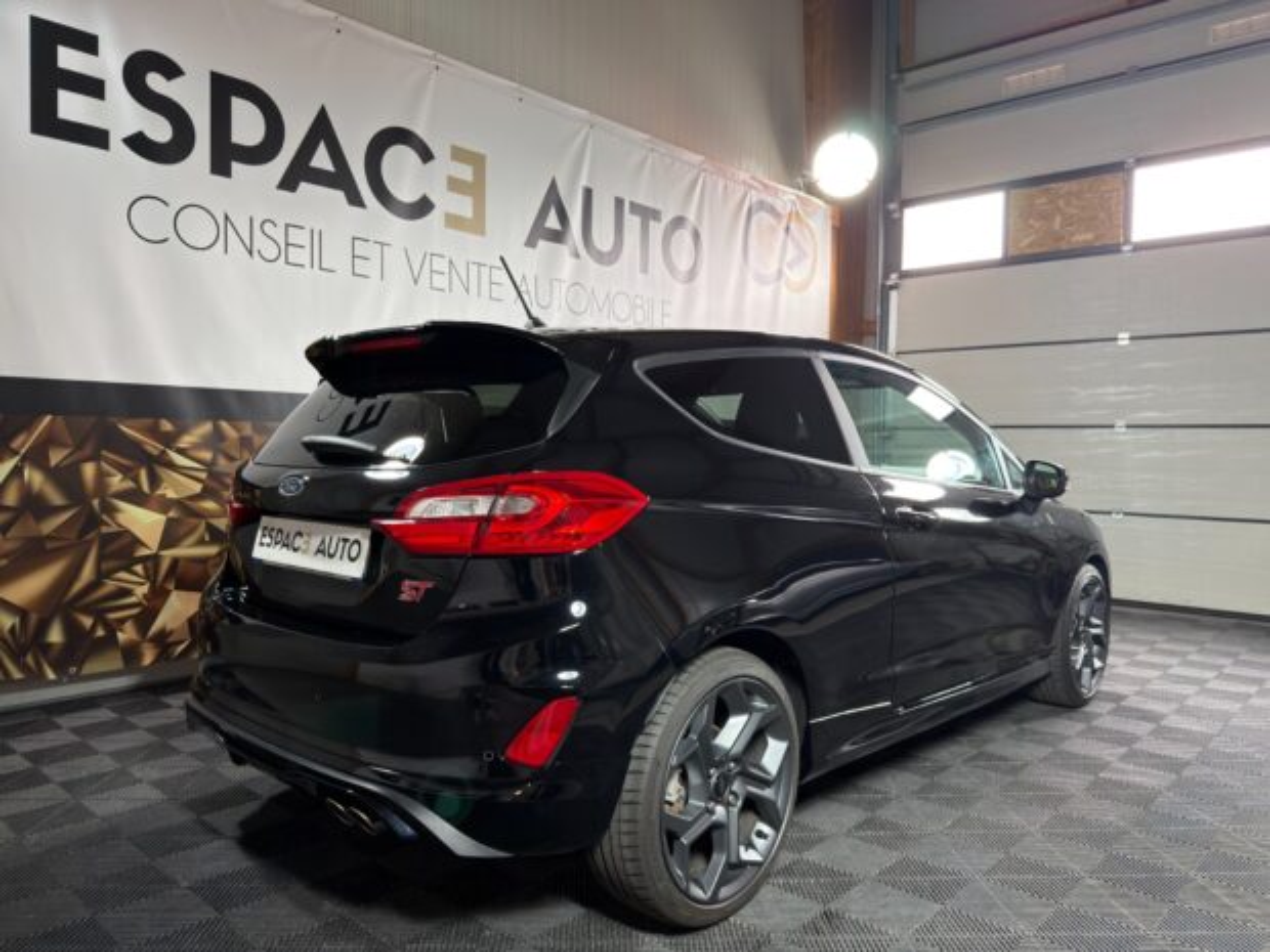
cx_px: 635
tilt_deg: -2.2
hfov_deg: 69.4
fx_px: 917
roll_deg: -1.0
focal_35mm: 25
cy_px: 476
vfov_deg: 54.9
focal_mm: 6.76
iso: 250
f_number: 1.78
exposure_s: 1/50
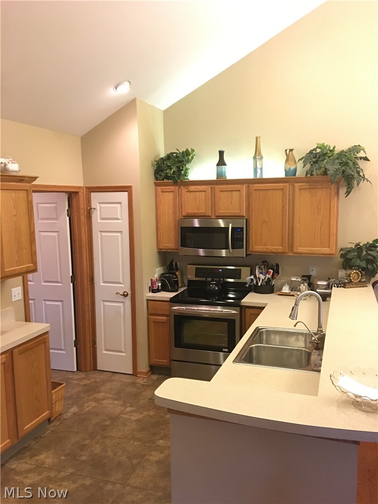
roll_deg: +1.3
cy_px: 252
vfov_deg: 61.7
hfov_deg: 48.2
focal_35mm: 29
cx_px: 189
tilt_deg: -5.9
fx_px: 422
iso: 100
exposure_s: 1/10
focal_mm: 4.15
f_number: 2.2
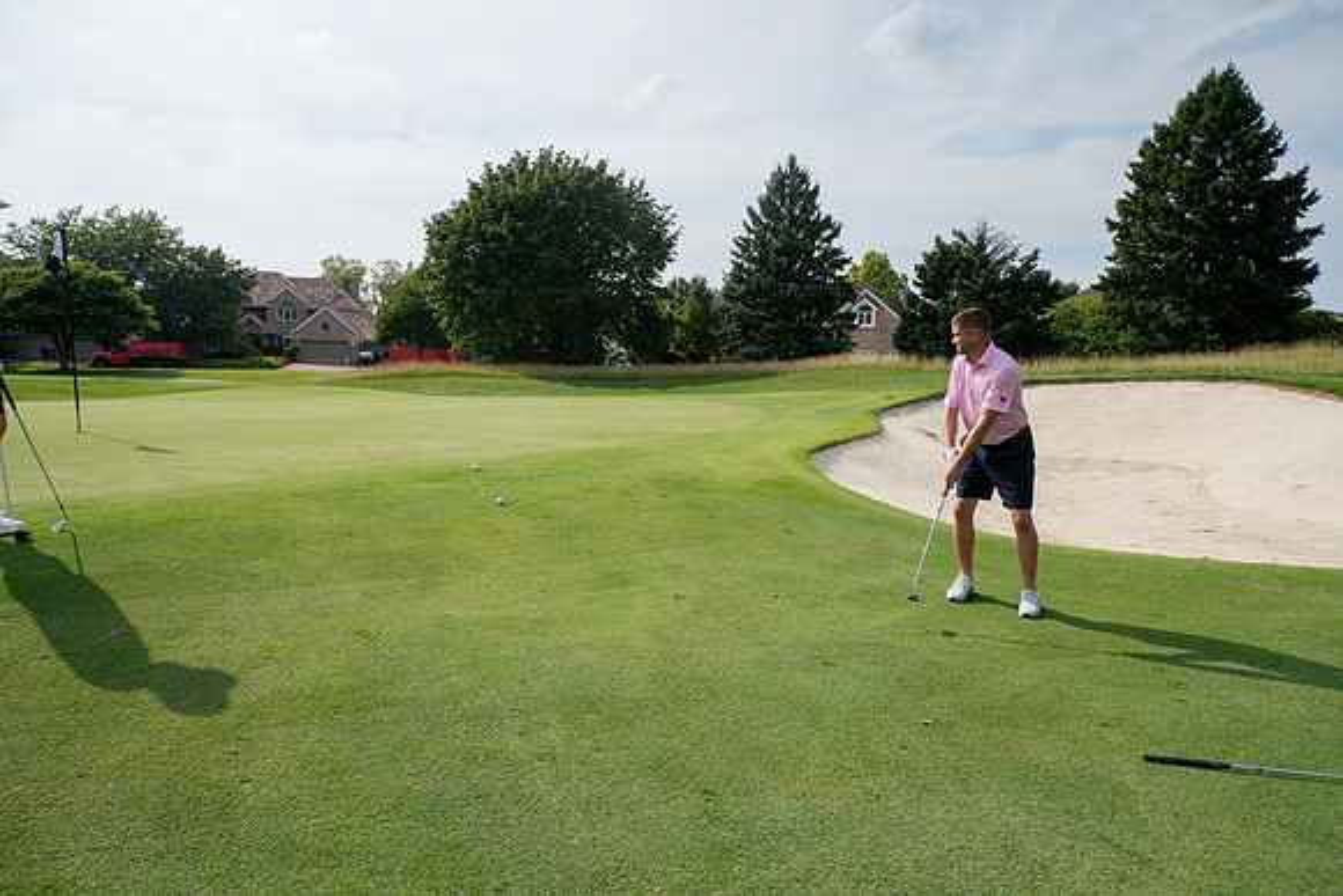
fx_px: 898
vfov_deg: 53.1
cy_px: 448
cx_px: 672
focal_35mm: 24
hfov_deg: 73.6
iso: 250
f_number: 6.3
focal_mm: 24
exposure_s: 1/2500
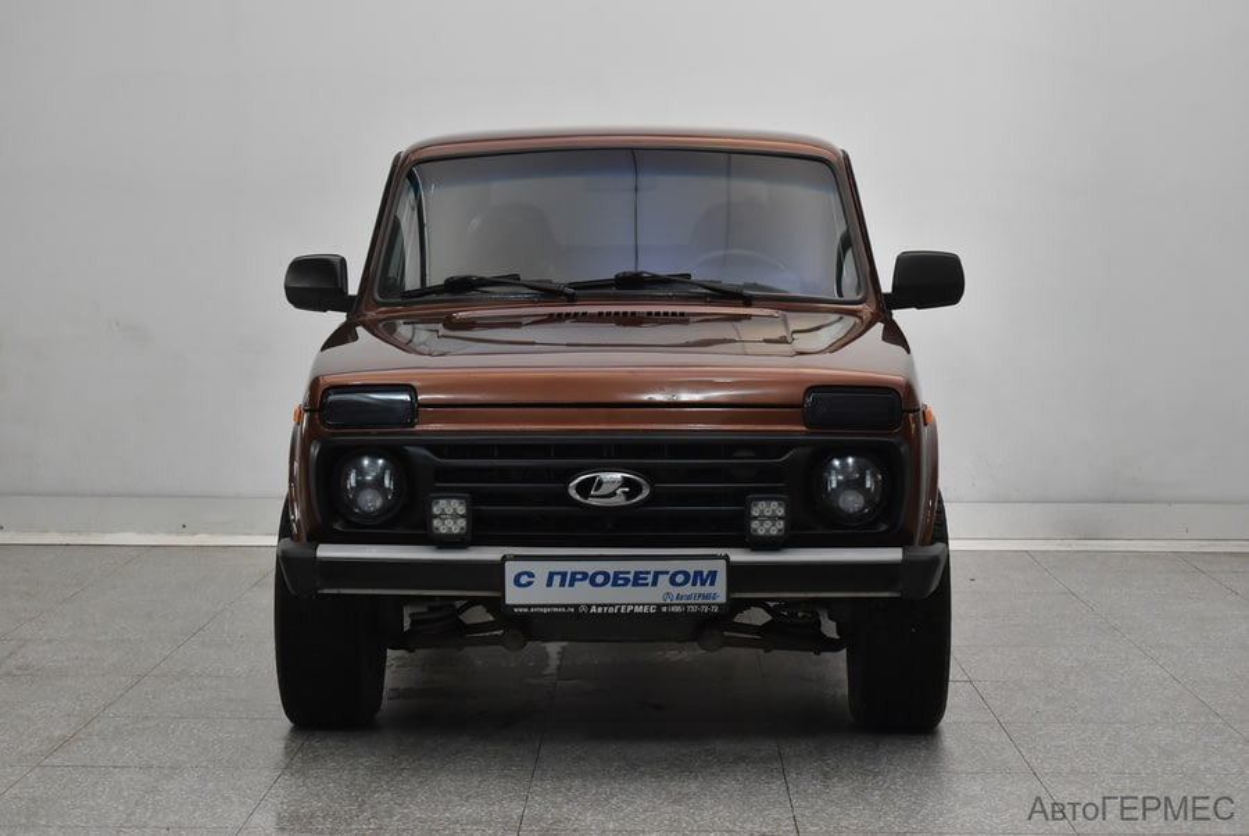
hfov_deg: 29.8
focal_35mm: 68
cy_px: 418
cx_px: 624
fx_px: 2344
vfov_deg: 20.2
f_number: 5
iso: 1250
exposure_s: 1/125
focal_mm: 45
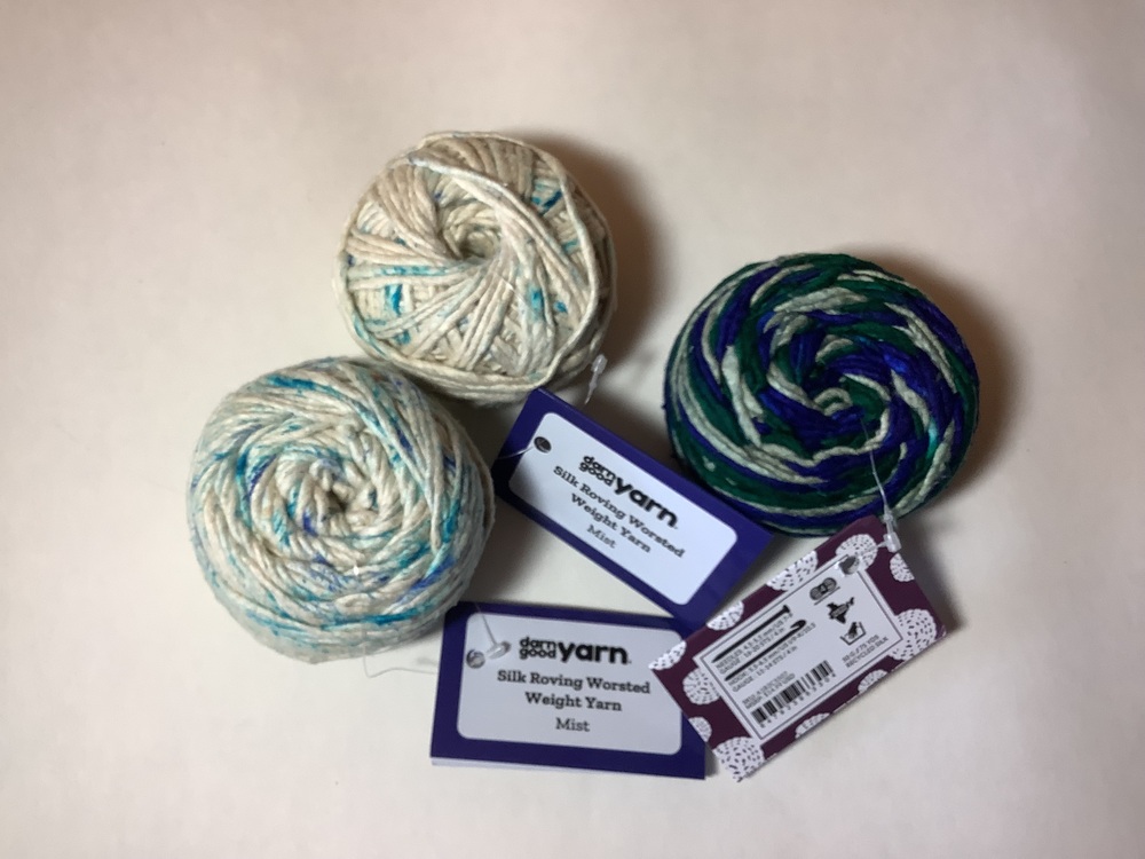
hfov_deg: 58.4
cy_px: 430
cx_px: 572
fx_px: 1025
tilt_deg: -77.9
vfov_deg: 45.4
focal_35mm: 31
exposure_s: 1/60
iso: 80
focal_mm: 3.3
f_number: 2.4
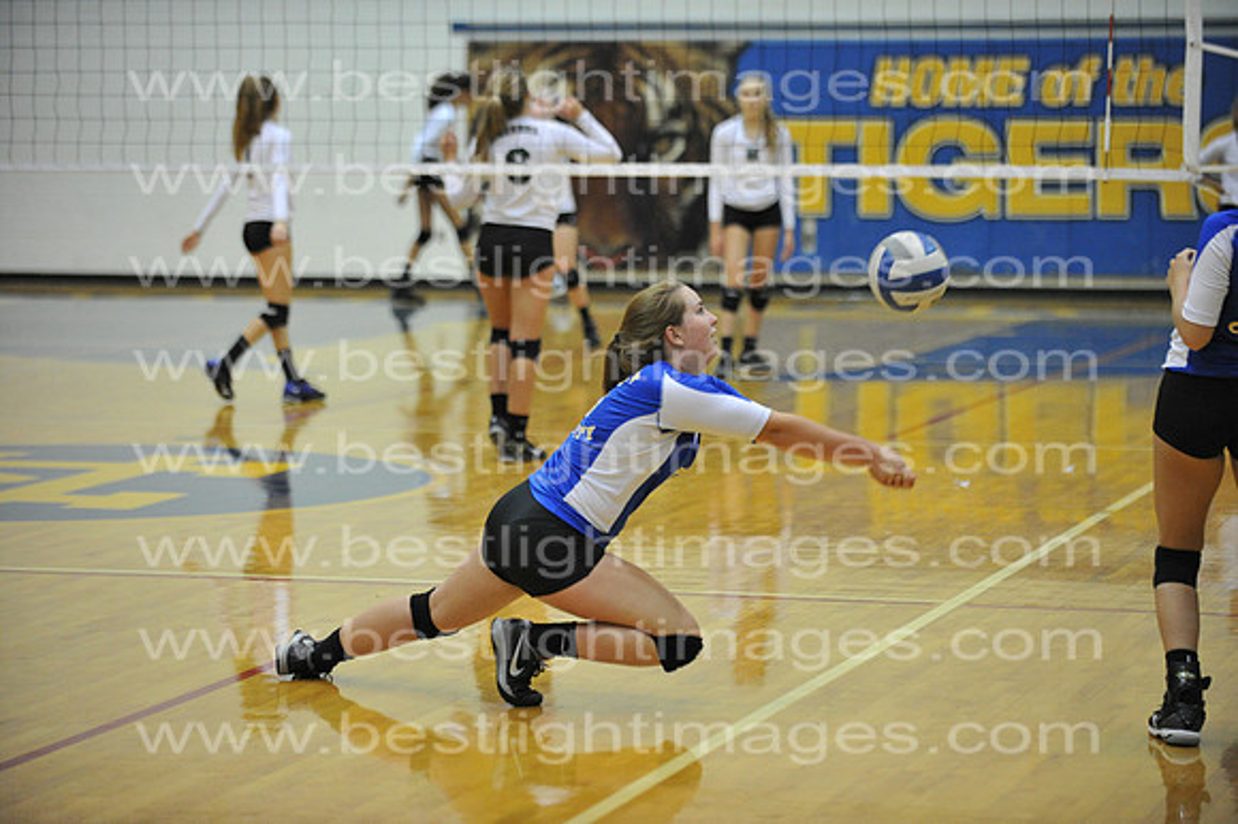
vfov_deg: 9.8
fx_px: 4812
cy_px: 412
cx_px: 619
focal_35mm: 140
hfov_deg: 14.7
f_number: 3.2
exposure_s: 1/500
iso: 6400
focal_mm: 140
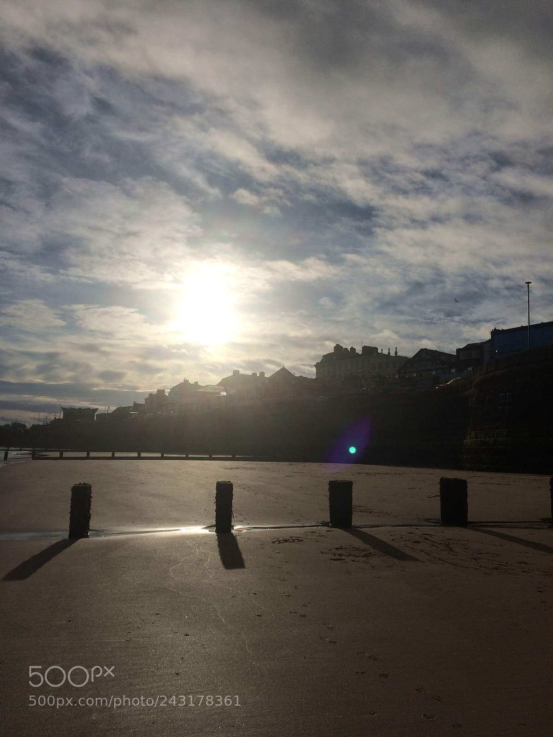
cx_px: 276
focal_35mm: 29
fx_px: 618
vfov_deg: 61.7
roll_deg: -1.2
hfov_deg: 48.2
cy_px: 368
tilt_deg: +5.1
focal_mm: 4.15
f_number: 2.2
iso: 32
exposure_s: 1/20833
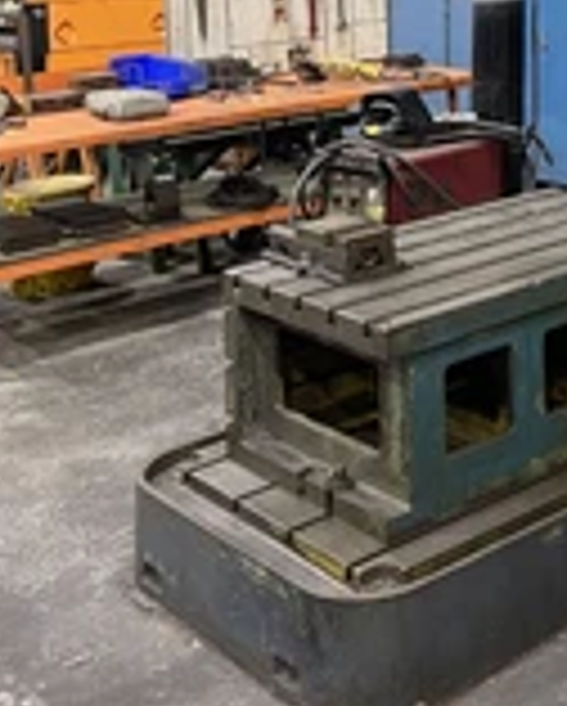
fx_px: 1298
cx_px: 621
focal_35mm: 62
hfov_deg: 23.2
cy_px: -117
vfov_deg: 27.2
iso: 160
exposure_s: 1/60
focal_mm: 5.1
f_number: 1.6
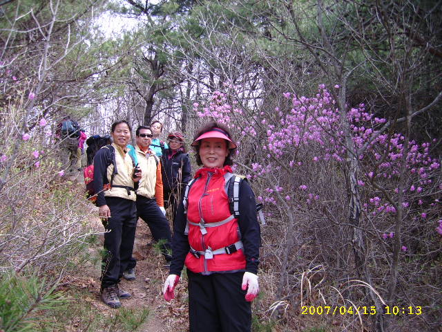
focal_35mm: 35
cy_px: 166
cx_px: 221
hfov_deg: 52.6
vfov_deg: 40.7
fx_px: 447
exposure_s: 1/229
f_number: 2.8
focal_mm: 5.95
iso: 100
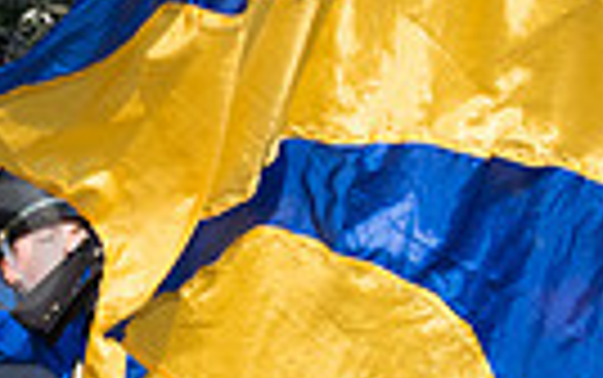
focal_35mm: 168
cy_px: 308
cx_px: -72
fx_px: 2763
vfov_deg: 7.8
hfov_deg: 12.2
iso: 320
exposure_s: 1/800
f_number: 6.3
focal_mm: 38
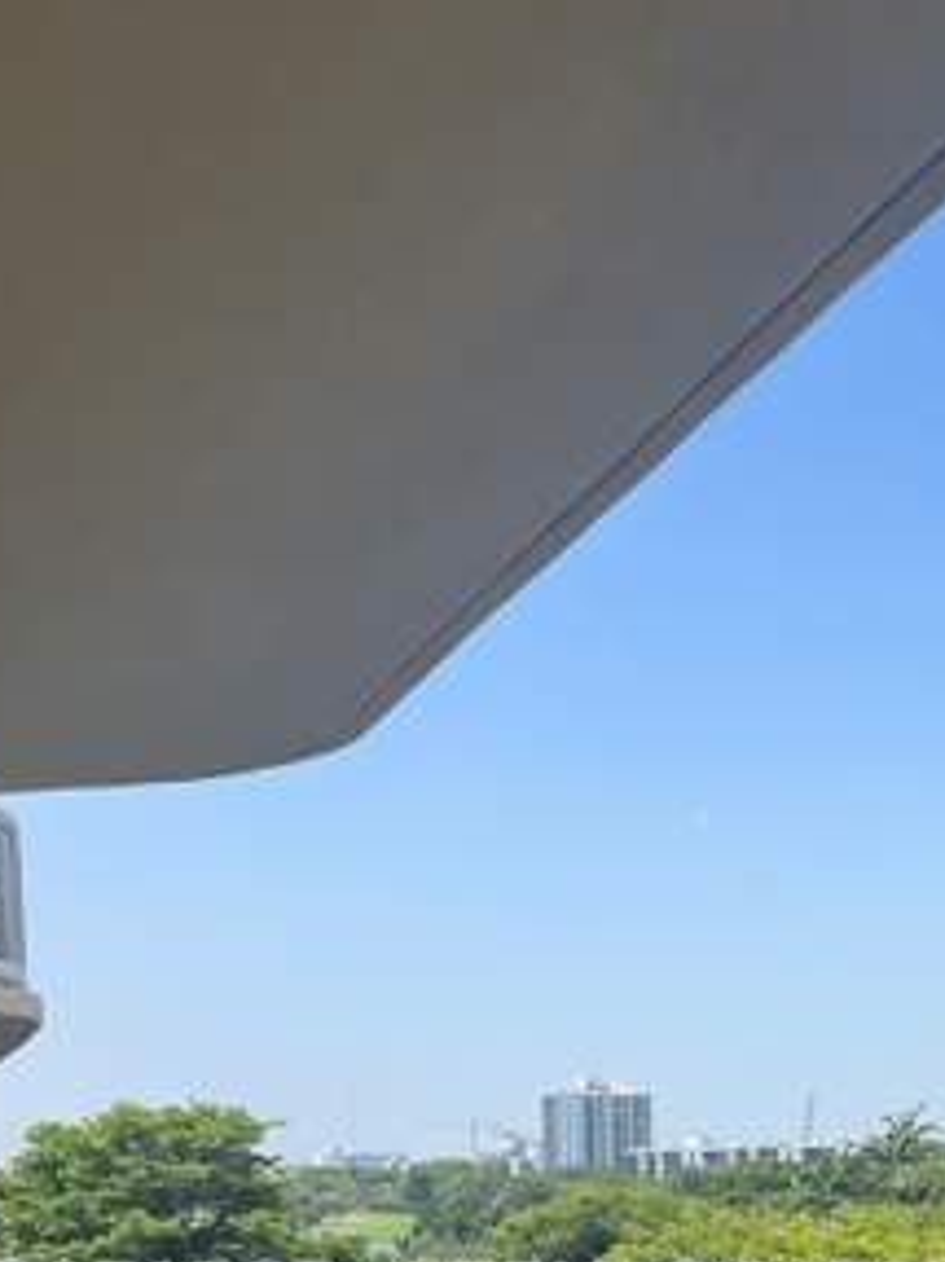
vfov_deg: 30.6
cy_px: 1293
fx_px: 2113
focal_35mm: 58
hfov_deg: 24.2
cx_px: 919
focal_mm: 5.1
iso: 50
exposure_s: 1/2632
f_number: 1.6
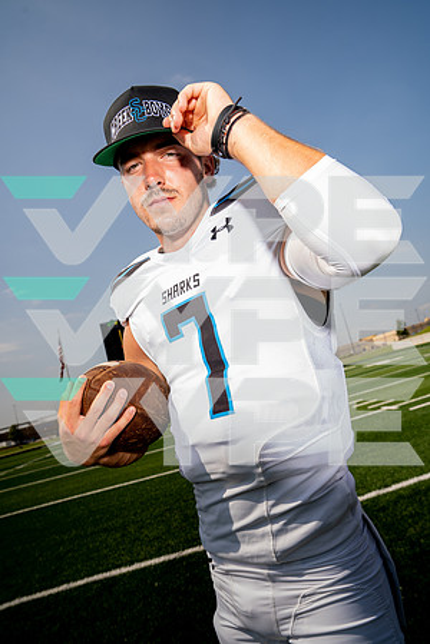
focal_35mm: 24
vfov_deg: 73.7
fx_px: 430
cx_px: 215
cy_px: 322
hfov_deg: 53.1
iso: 100
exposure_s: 1/250
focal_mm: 24
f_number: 7.1
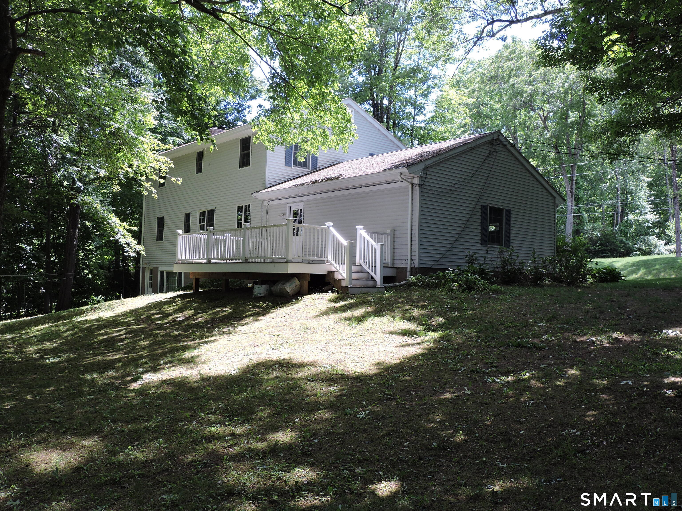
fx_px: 591
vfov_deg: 46.8
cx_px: 341
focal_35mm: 30
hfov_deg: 60.0
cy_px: 256
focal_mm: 5.4
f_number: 3.1
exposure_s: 1/160
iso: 100
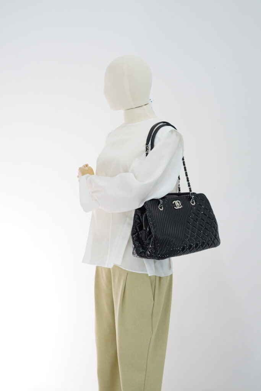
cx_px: 130
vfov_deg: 39.6
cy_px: 196
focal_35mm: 50
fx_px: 544
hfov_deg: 27.0
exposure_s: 1/13
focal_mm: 50
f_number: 6.3
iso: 640
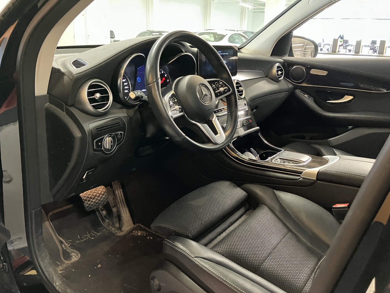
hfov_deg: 61.7
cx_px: 194
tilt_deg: -18.1
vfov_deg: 48.2
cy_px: 151
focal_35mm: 29
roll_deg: -1.5
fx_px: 327
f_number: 1.8
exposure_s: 1/30
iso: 640
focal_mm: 3.99
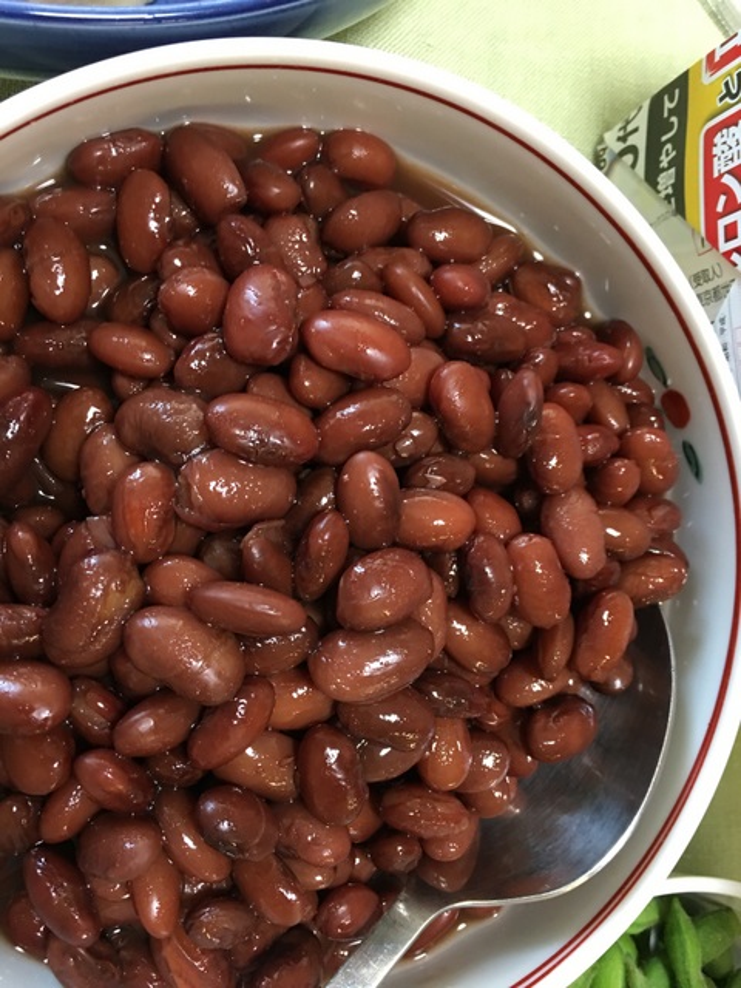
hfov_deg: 48.2
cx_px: 370
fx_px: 828
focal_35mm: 29
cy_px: 494
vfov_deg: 61.7
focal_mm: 4.15
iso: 80
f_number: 2.2
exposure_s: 1/10
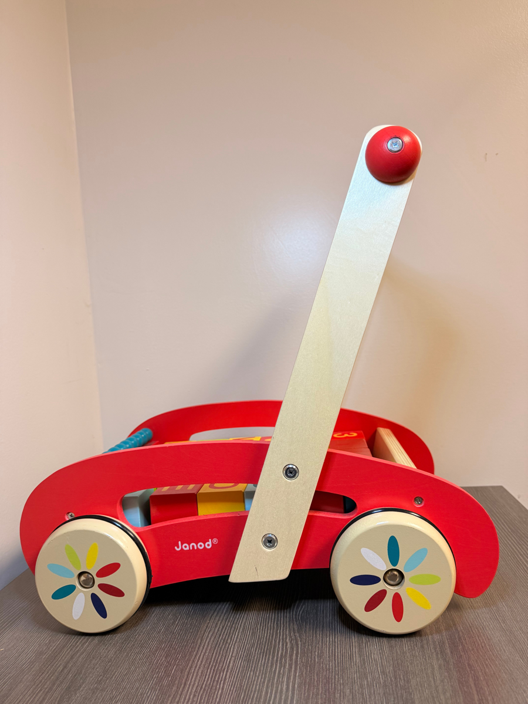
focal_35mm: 24
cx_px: 264
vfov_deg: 71.6
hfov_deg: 56.8
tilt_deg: -2.5
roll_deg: +3.9
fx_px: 488
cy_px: 352
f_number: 1.78
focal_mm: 6.76
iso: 160
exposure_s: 1/120
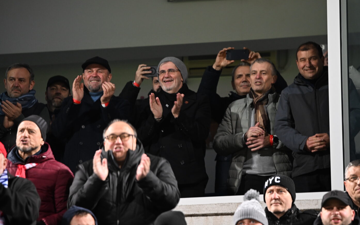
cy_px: 113
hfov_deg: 10.2
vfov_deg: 6.4
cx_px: 181
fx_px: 2011
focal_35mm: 205
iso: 2000
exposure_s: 1/100
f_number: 2.8
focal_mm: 200
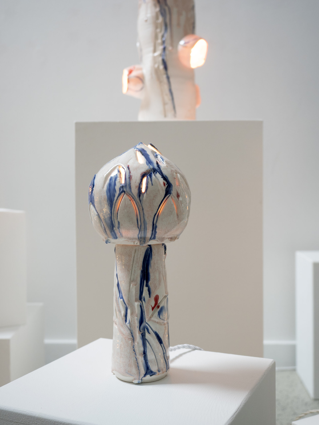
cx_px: 160
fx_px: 516
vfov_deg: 44.8
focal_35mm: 42
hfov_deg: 34.3
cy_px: 212
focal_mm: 21
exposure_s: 1/60
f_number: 2.8
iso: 400
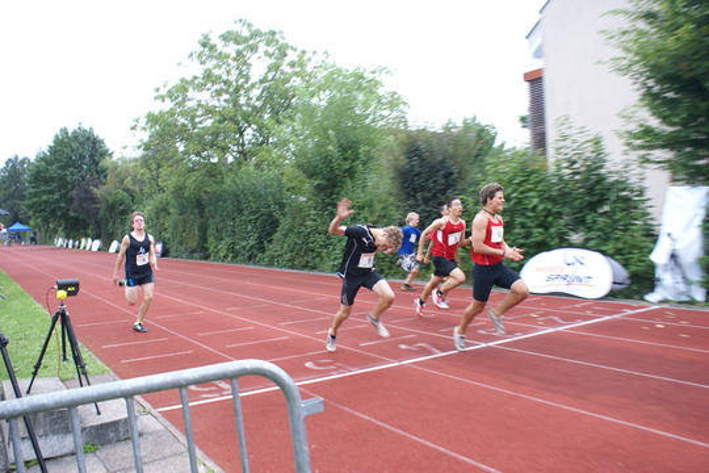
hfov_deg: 49.6
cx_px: 354
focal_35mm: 39
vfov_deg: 34.2
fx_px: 768
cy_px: 236
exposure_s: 1/125
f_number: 4.5
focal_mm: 26
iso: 200
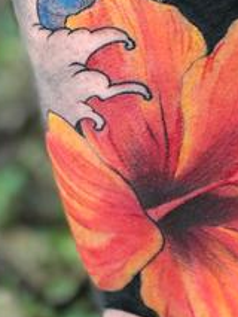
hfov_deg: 6.9
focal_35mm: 214
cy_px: -106
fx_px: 1960
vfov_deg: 9.1
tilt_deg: -26.1
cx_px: 213
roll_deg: +3.1
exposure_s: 1/120
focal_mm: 6.6
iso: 40
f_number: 2.8
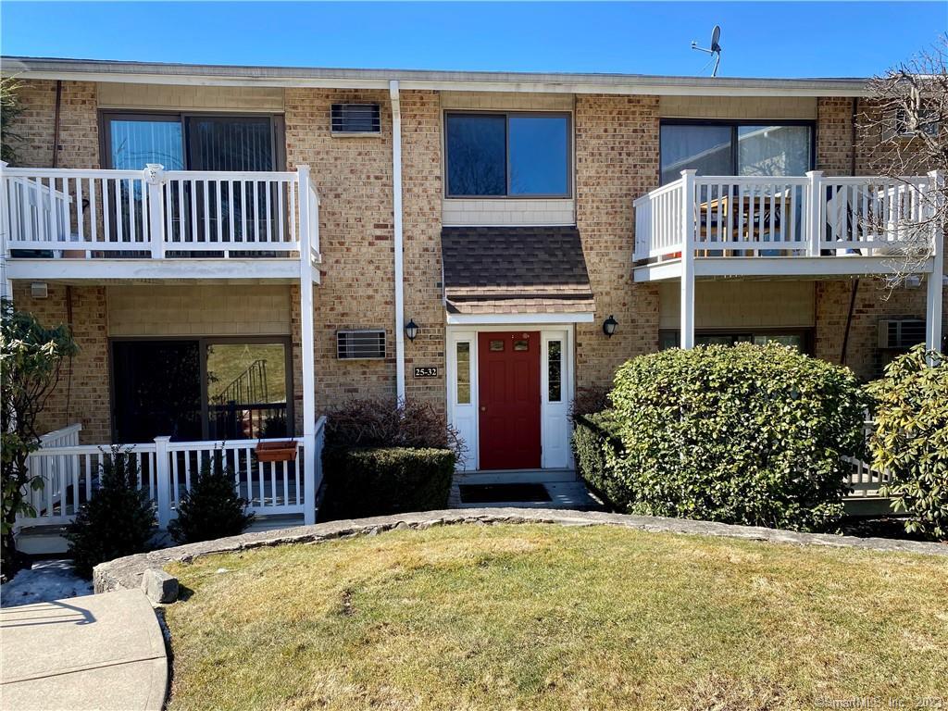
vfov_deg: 53.1
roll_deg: +0.5
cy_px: 356
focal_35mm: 26
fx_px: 712
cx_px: 474
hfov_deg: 67.3
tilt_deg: -1.9
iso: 32
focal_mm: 4.25
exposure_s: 1/1103
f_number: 1.8
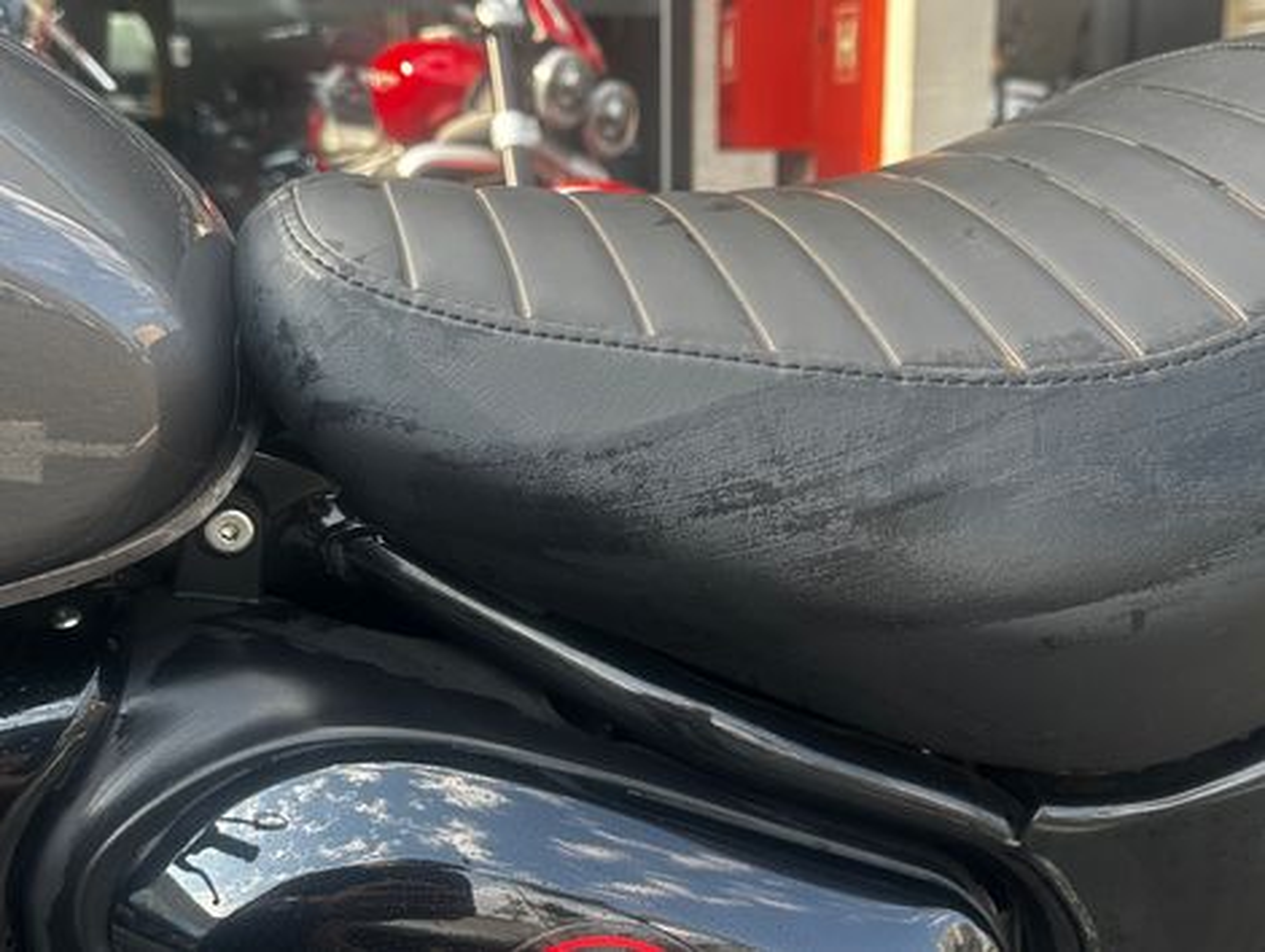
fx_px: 878
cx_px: 632
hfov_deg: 71.5
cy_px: 476
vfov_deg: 56.9
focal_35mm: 24
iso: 80
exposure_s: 1/262
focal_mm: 6.86
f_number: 1.78
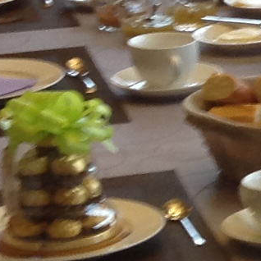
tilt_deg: -20.3
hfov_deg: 6.4
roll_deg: -0.8
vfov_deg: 6.9
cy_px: 255
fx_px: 2150
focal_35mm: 252
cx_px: 740
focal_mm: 4.28
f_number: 2.4
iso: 80
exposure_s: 1/15
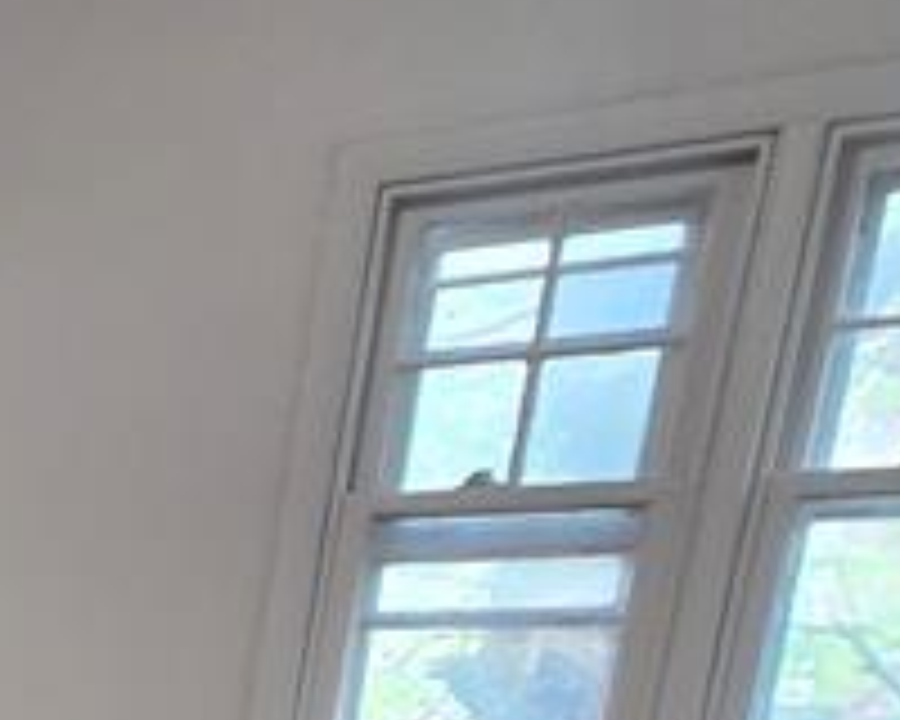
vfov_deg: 19.6
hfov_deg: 16.4
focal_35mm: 65
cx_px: -1130
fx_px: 1731
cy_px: 1152
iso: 320
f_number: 2.2
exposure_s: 1/60
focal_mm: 2.2
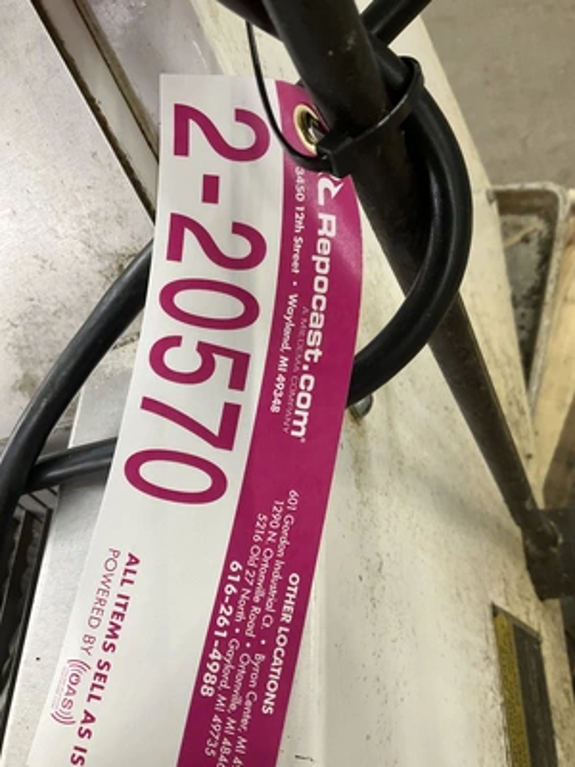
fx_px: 642
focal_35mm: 29
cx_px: 288
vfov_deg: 61.7
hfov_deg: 48.2
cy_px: 384
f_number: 1.8
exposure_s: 1/60
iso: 125
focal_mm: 3
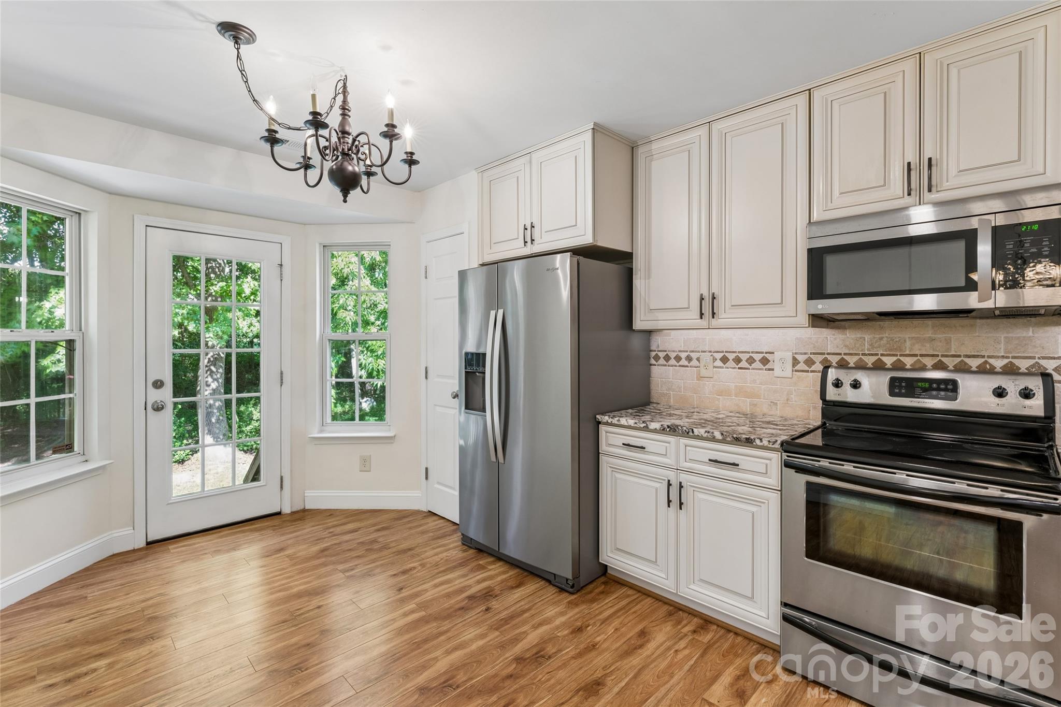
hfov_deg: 96.0
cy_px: 354
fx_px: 477
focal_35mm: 16
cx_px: 530
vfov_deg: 73.1
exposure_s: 1/4
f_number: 13
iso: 400
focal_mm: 16.2
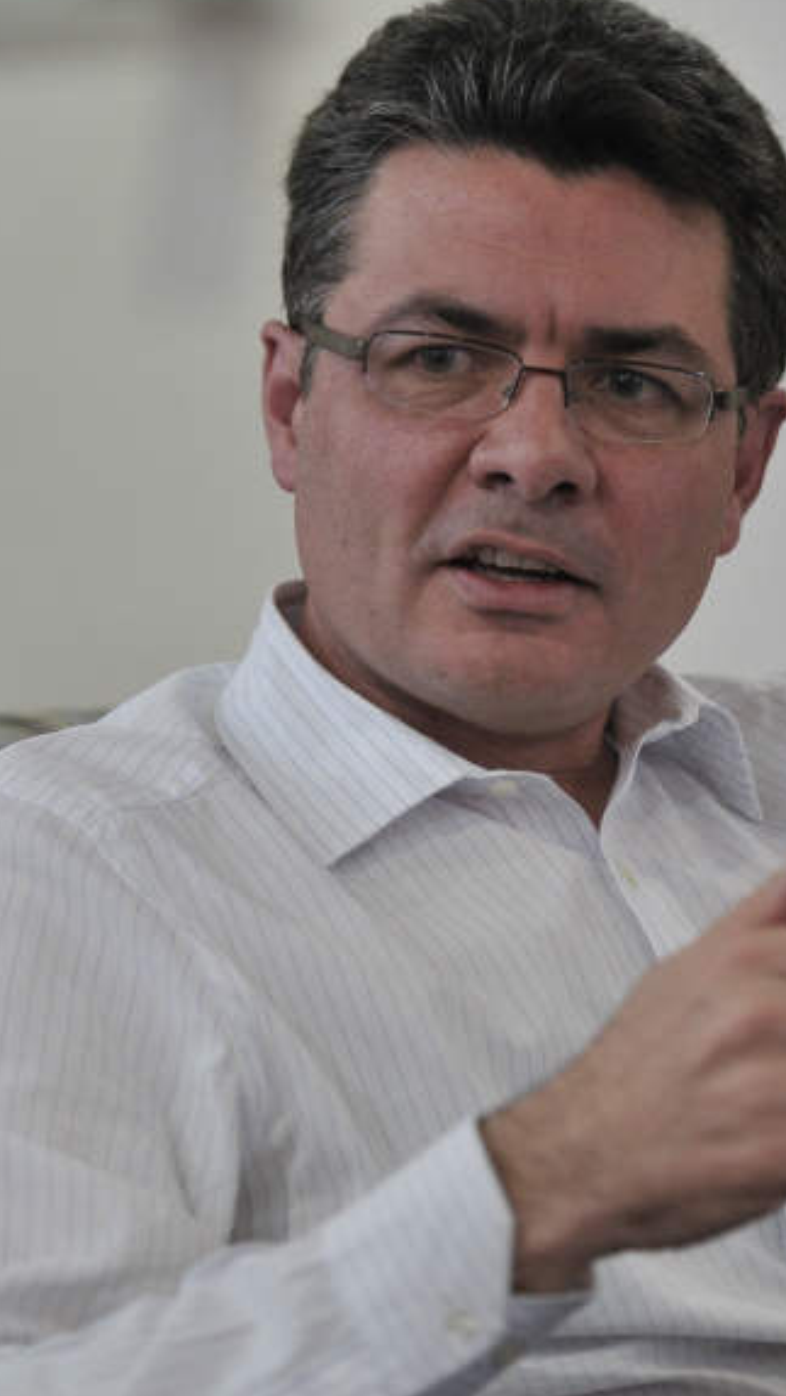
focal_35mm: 219
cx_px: 886
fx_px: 8112
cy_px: 741
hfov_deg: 5.5
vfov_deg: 9.8
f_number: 2.8
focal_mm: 122
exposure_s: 1/200
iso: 2000
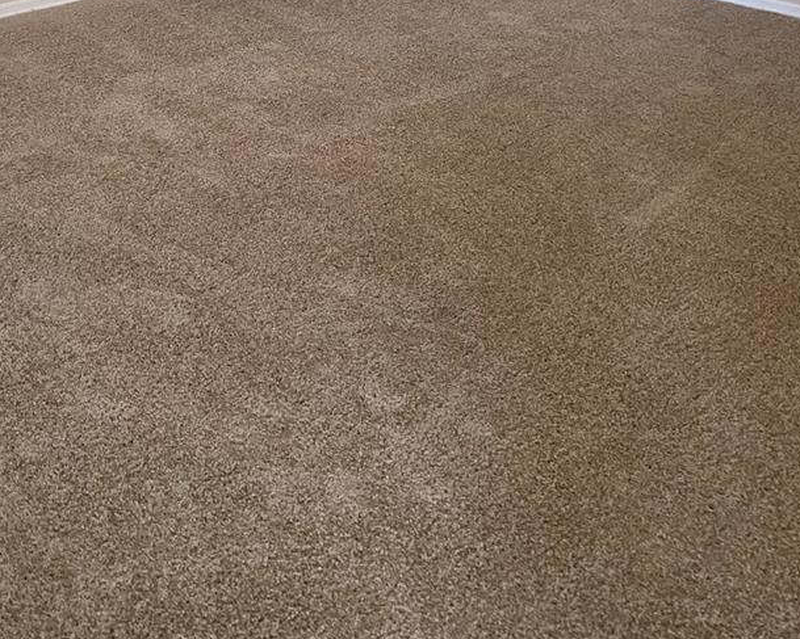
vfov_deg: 27.1
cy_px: -104
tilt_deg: -9.5
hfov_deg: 37.0
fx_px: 1184
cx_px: 275
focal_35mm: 50
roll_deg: -1.9
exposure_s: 1/60
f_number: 1.8
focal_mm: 4.25
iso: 200
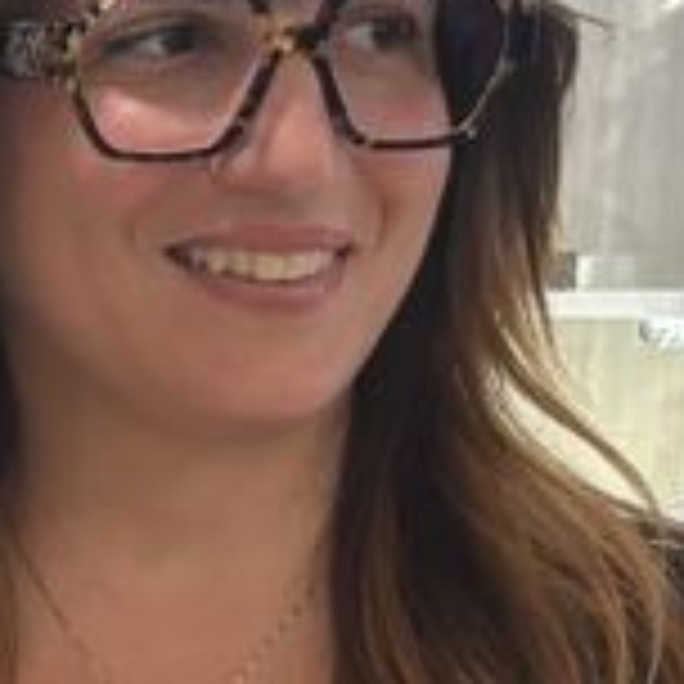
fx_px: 5410
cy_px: 868
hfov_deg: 6.3
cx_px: -1809
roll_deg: -0.7
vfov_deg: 7.2
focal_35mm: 242
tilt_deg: -5.9
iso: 50
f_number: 1.6
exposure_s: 1/100
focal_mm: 5.96
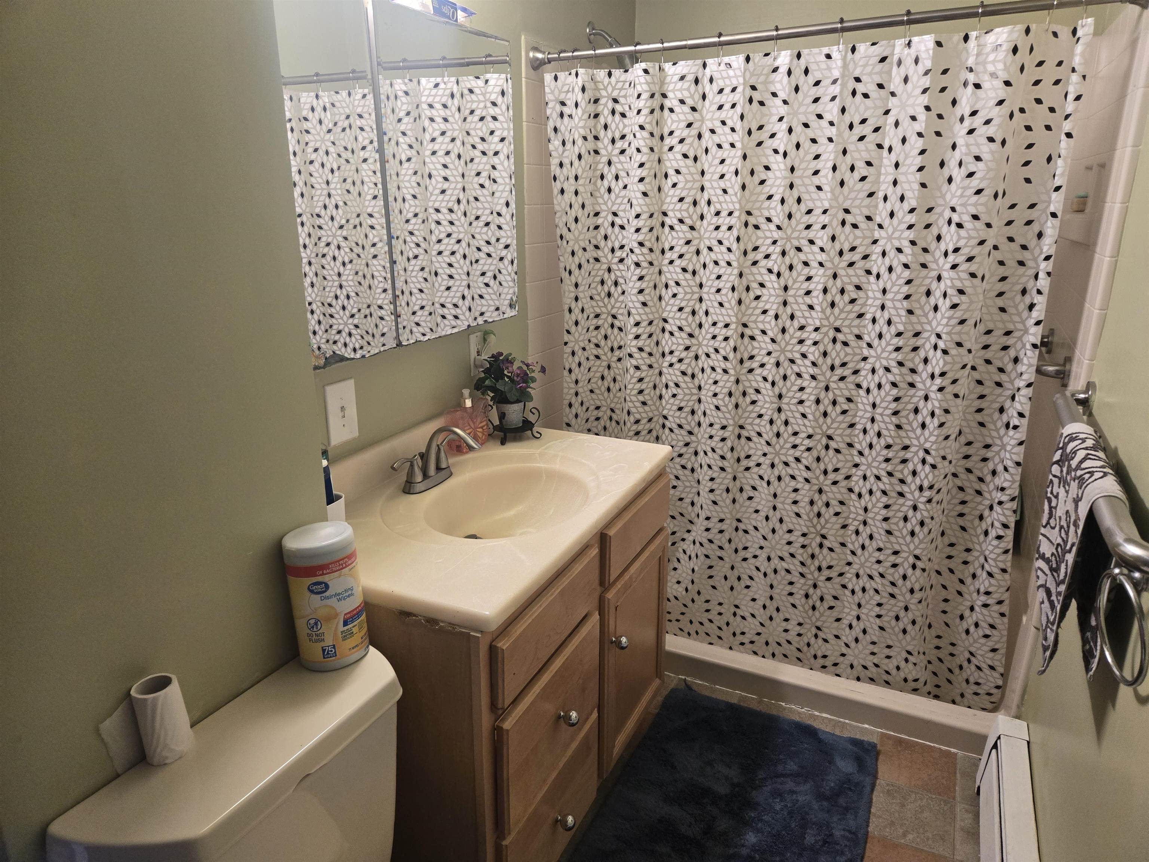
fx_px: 763
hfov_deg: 73.9
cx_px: 574
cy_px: 431
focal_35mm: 23
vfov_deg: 58.9
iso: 500
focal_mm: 5.4
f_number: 1.8
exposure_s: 1/120
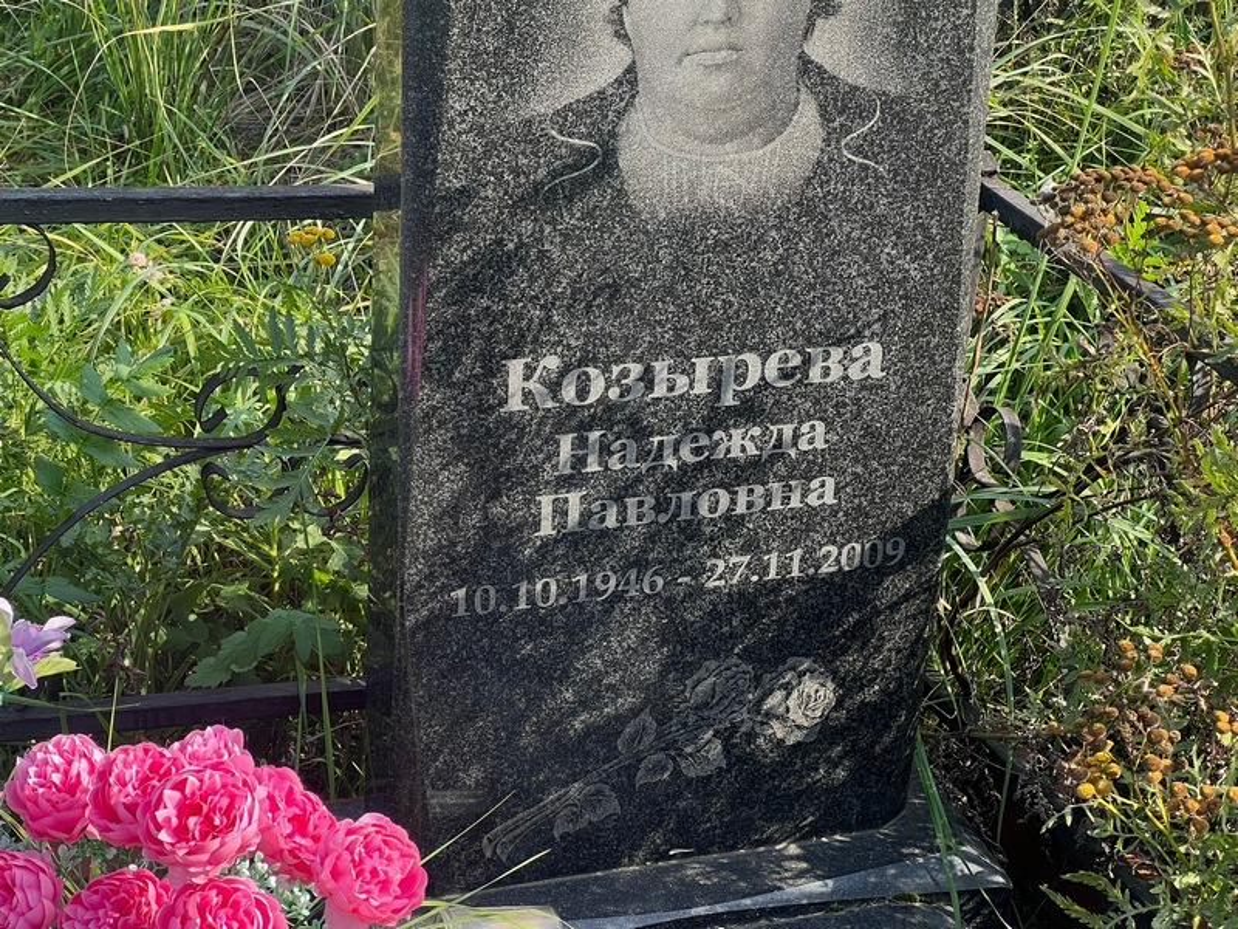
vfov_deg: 19.1
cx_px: 619
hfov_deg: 25.3
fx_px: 2754
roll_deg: -2.2
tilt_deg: -25.7
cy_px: 464
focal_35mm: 77
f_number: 2.8
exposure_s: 1/121
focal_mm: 9
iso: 32
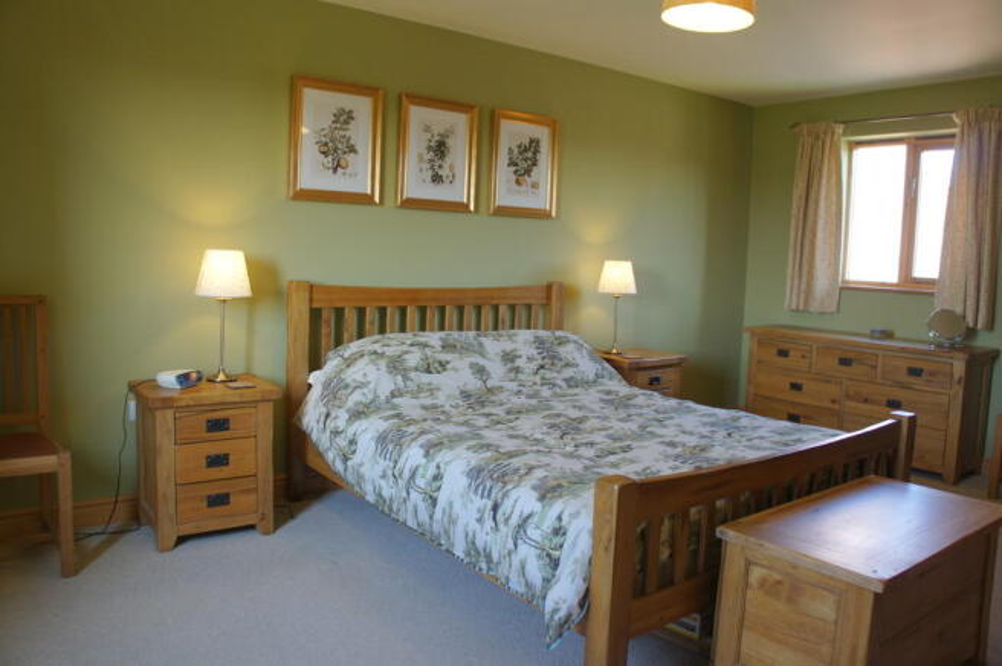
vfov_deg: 47.8
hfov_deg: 67.4
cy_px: 333
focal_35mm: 27
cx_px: 501
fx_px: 751
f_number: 3.5
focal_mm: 18
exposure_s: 1/30
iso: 200
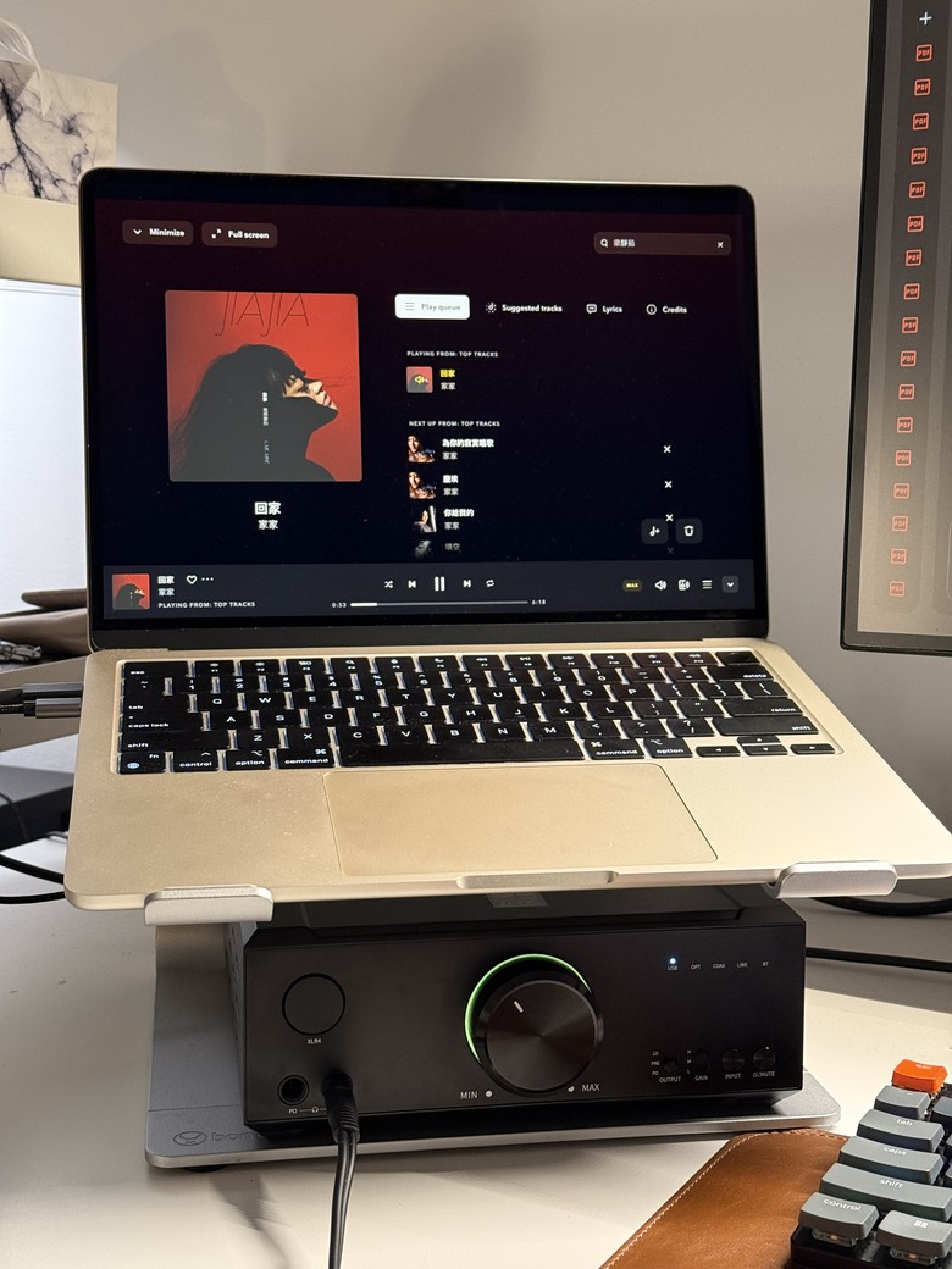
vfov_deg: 39.7
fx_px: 1760
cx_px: 476
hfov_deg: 30.3
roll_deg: +0.2
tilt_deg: -7.4
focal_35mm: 48
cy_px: 634
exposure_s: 1/33
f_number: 1.78
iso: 320
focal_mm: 6.76
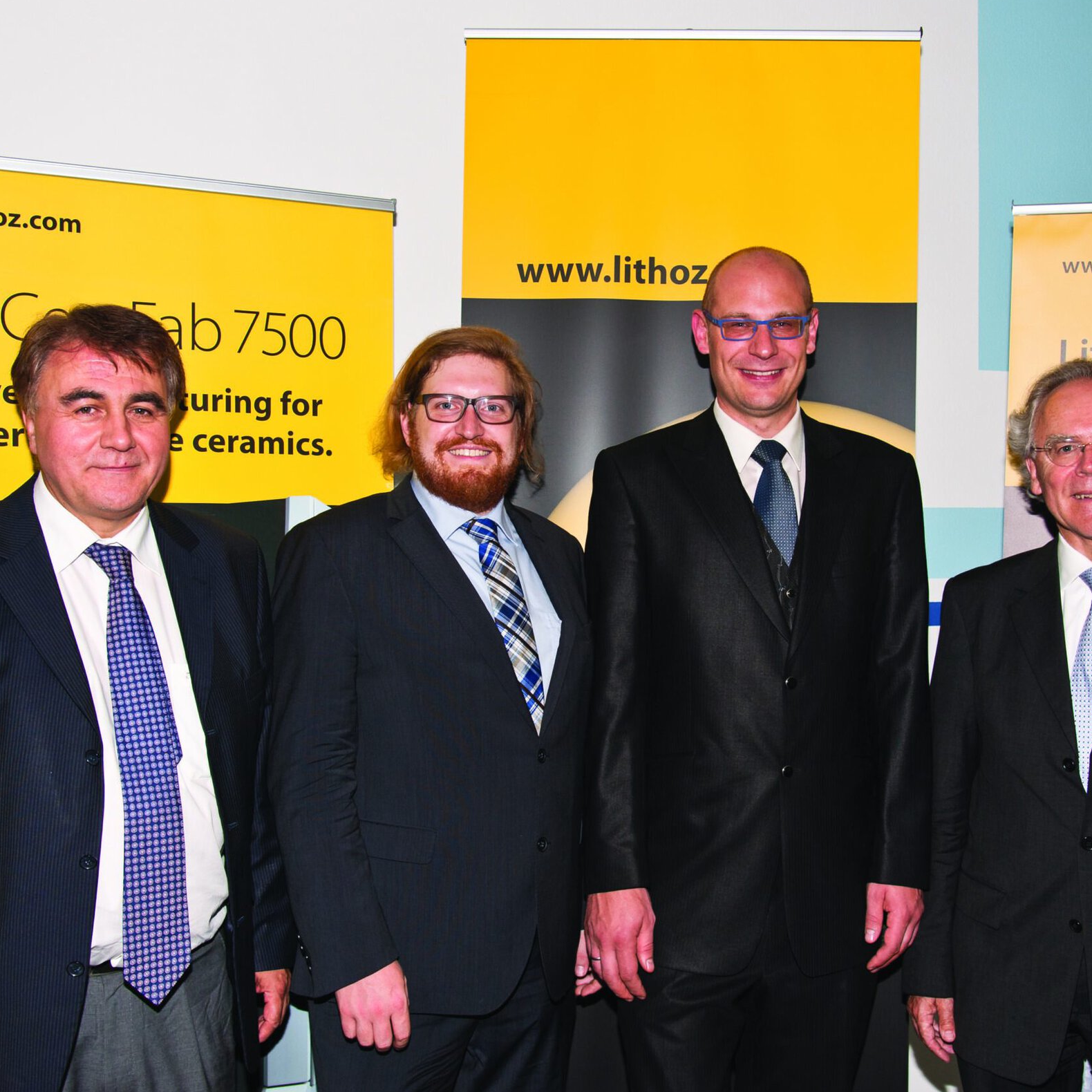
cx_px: 572
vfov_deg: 41.9
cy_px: 543
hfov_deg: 41.8
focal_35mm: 40
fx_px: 1428
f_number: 6.3
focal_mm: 31
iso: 640
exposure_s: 1/60
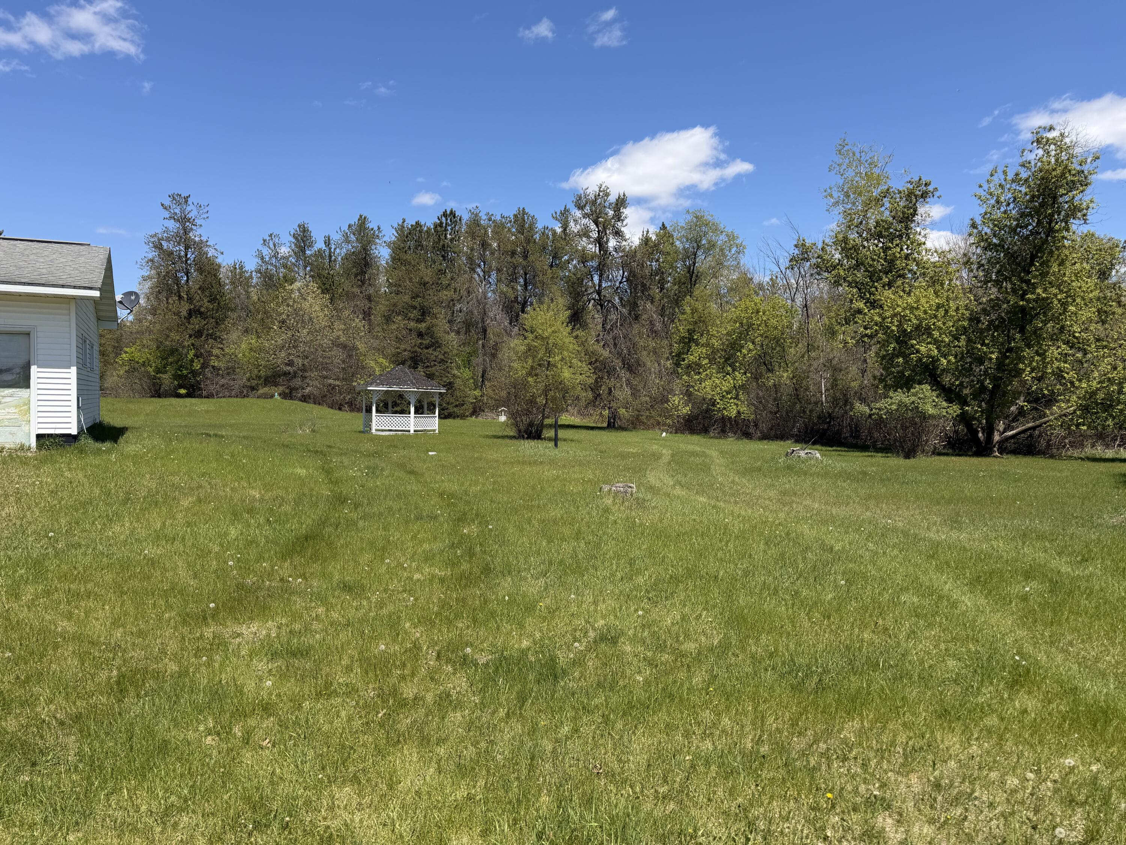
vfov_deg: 56.8
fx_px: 781
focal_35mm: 24
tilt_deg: -3.1
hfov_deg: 71.6
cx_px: 563
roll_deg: +1.5
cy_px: 422
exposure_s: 1/3953
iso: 80
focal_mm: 6.76
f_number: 1.78
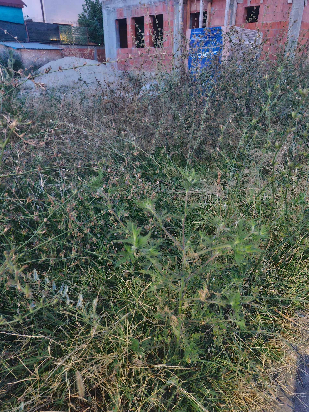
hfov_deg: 56.8
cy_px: 205
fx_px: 286
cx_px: 158
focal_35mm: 24
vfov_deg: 71.6
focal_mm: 5.54
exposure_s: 1/13
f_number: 1.8
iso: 1250
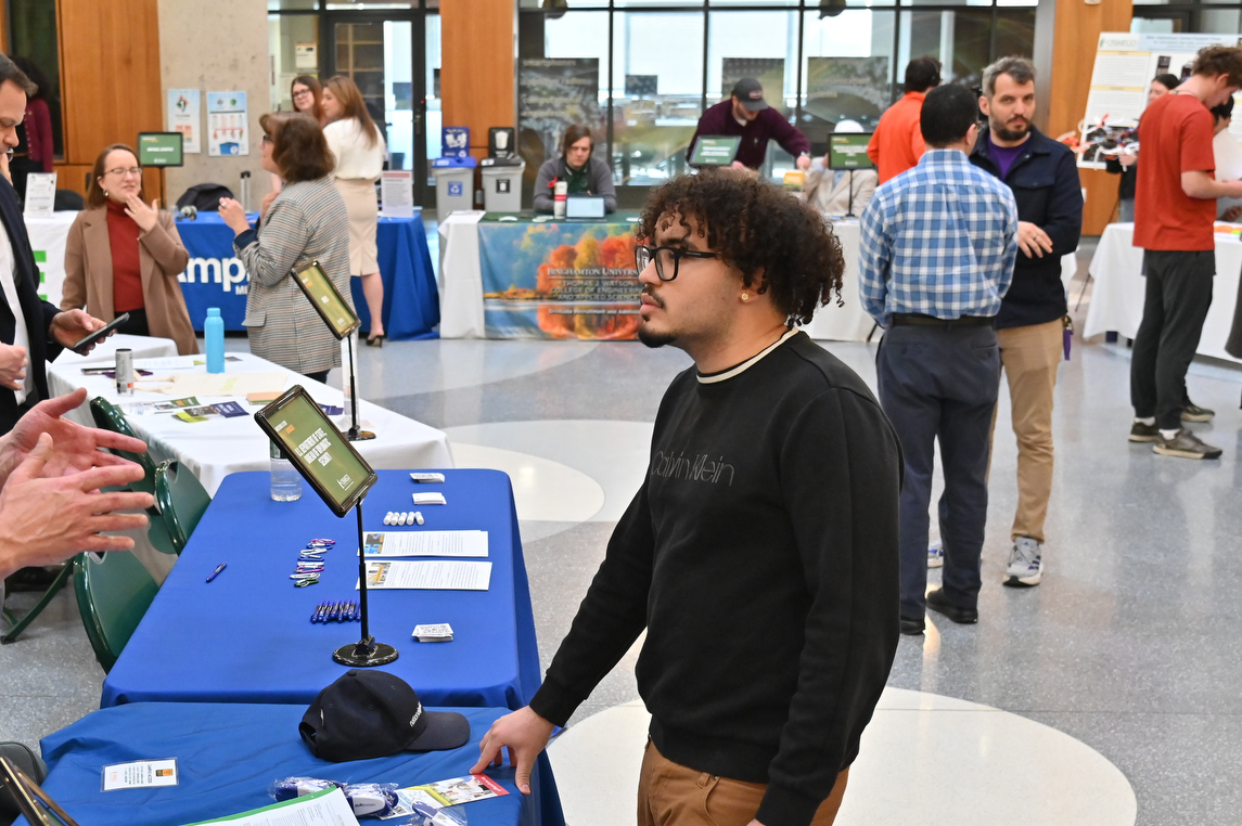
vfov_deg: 24.5
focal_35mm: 55
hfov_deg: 36.0
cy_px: 522
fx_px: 1896
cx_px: 459
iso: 2500
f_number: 5
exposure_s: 1/160
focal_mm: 35
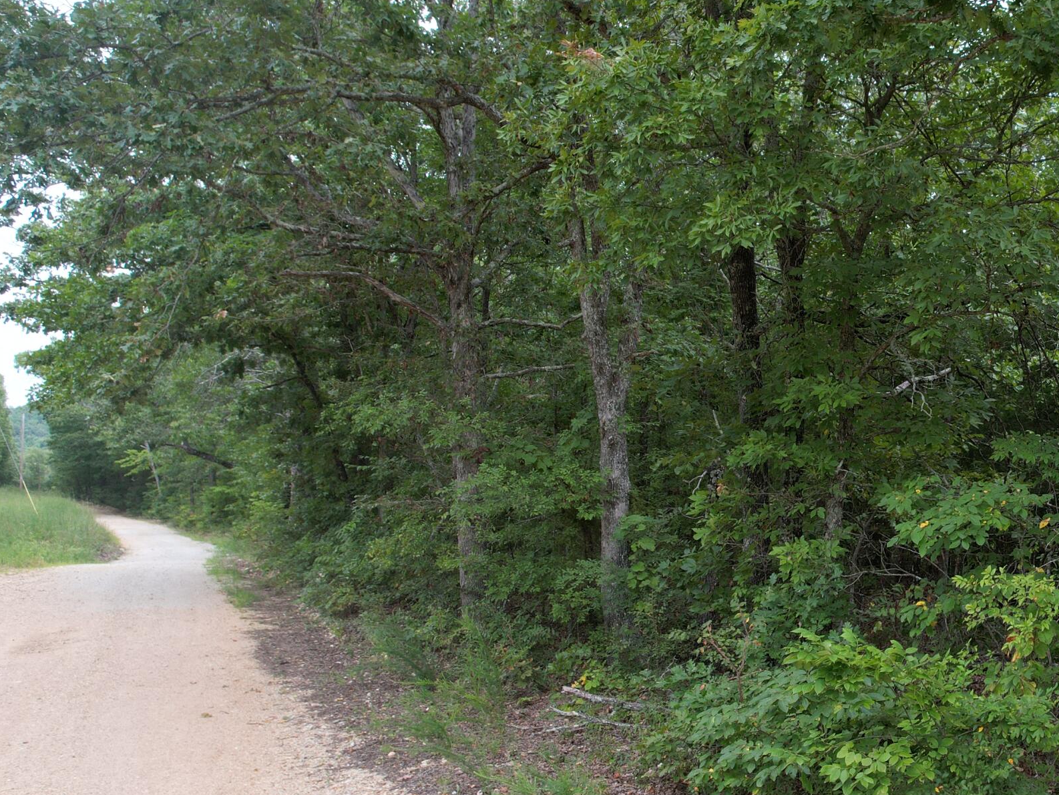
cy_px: 440
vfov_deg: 35.9
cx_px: 946
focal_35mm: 40
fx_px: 1224
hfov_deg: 43.0
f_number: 2.8
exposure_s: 1/125
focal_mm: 8.38
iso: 110
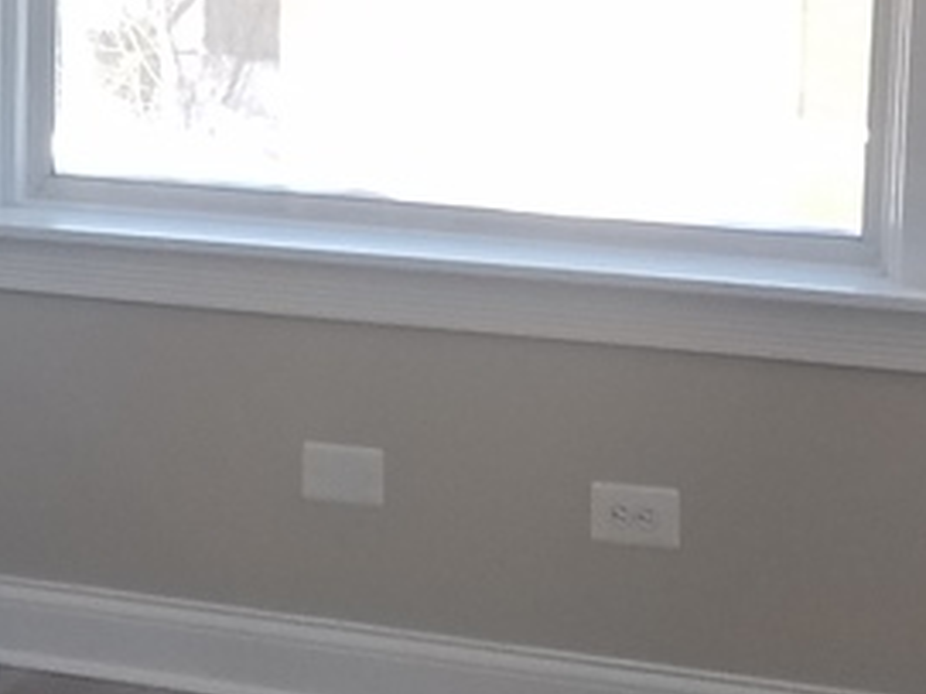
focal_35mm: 138
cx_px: -120
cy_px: 24
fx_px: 3690
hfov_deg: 14.0
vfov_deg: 10.7
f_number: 1.7
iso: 50
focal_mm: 4.2
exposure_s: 1/269
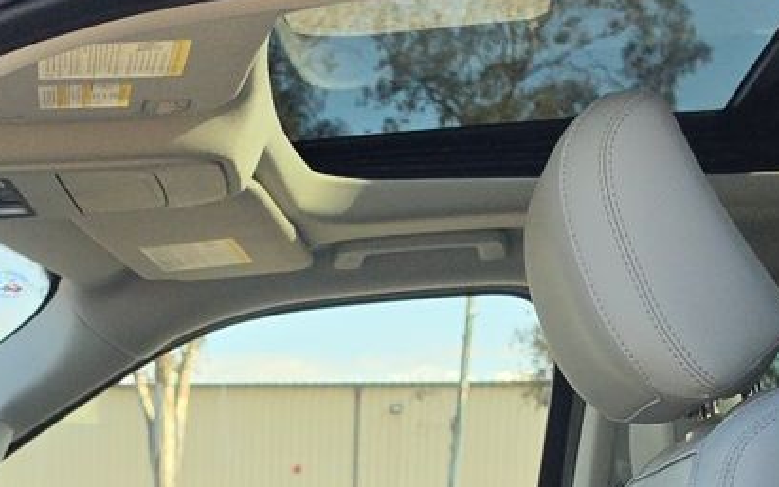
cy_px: 934
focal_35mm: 95
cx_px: 78
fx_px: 2017
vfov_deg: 12.4
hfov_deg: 21.4
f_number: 1.4
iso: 63
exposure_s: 1/2607
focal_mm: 6.5
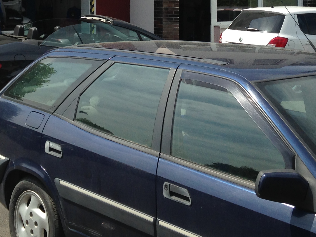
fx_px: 703
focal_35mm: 77
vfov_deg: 18.5
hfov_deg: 25.3
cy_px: -18
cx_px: 138
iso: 50
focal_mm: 4.12
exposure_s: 1/1550
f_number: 2.4
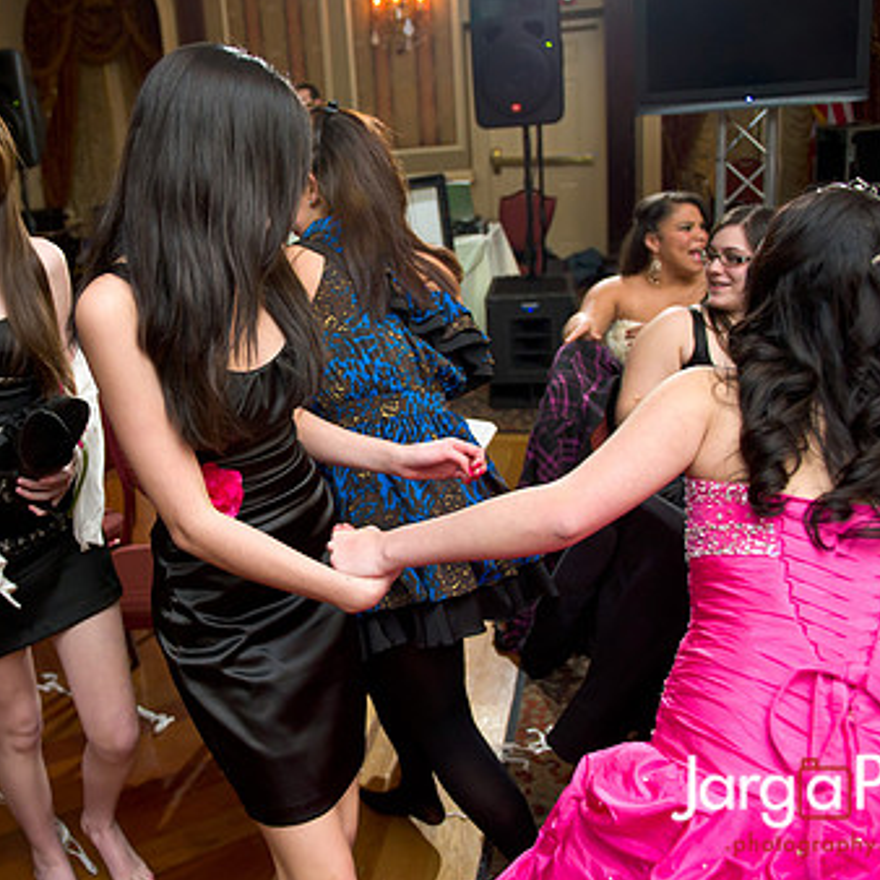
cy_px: 391
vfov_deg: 47.1
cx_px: 271
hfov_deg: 46.2
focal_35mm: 35
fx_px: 1007
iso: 1600
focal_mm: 24
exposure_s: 1/125
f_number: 3.2
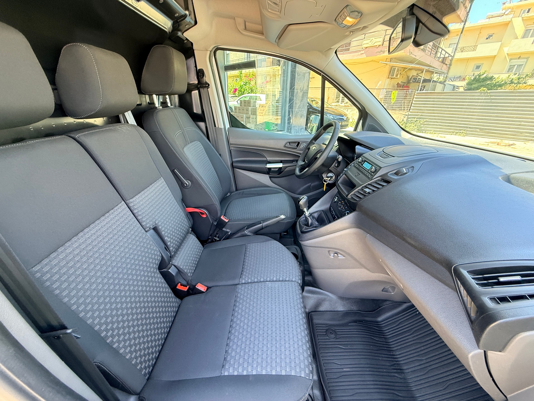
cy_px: 200
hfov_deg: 102.1
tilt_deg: -22.2
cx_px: 267
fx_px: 216
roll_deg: -1.0
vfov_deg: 85.7
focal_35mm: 14
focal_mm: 2.22
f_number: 2.2
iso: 250
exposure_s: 1/99
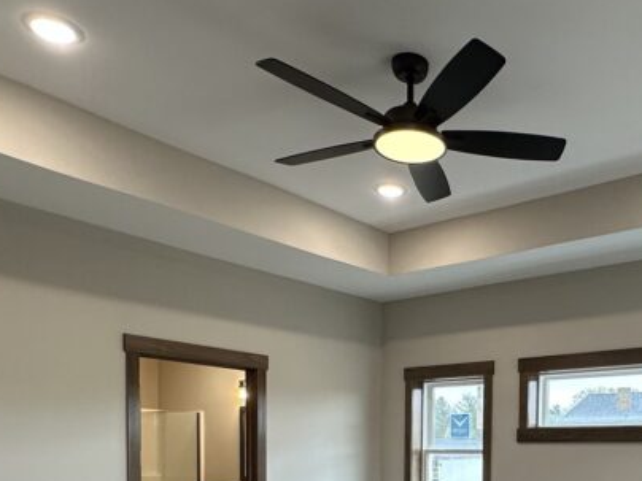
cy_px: 489
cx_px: 495
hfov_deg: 47.9
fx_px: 686
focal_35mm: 37
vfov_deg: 34.8
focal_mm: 2.22
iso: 160
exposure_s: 1/120
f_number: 2.2
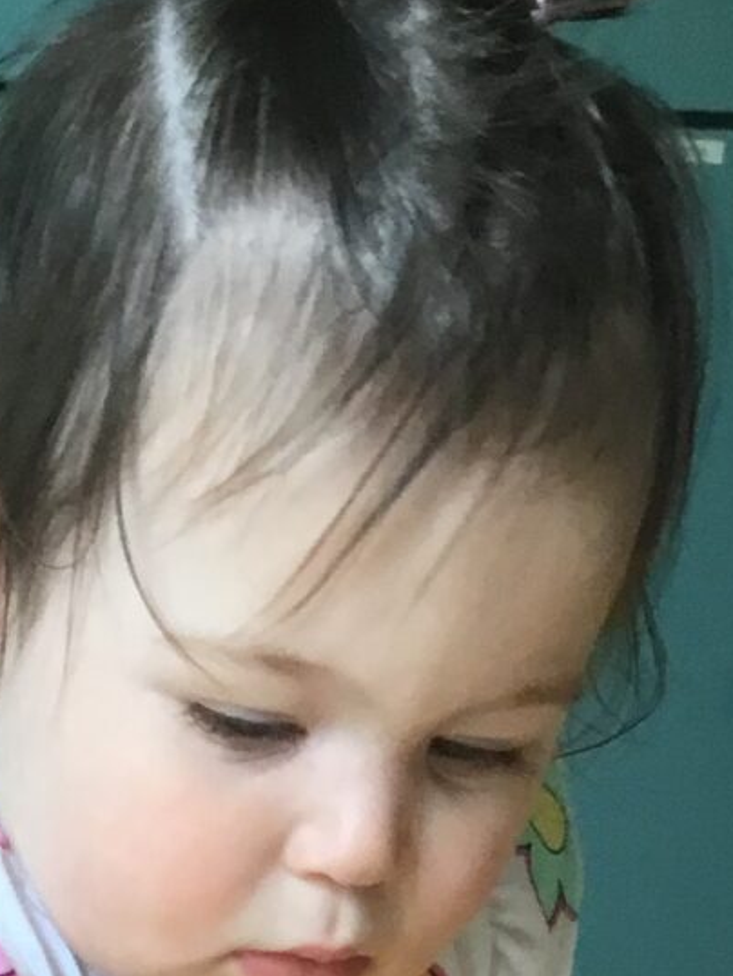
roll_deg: -2.1
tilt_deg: -26.7
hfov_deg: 12.4
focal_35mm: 118
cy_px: 1705
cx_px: 31
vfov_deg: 14.8
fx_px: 3329
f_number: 2.4
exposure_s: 1/30
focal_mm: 3.3
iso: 64
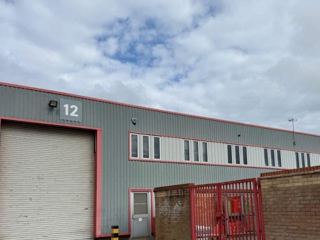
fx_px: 305
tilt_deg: +8.3
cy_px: 161
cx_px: 177
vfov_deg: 42.4
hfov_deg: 55.2
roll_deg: +0.8
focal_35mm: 33
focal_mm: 6.76
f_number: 1.78
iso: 80
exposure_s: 1/7353
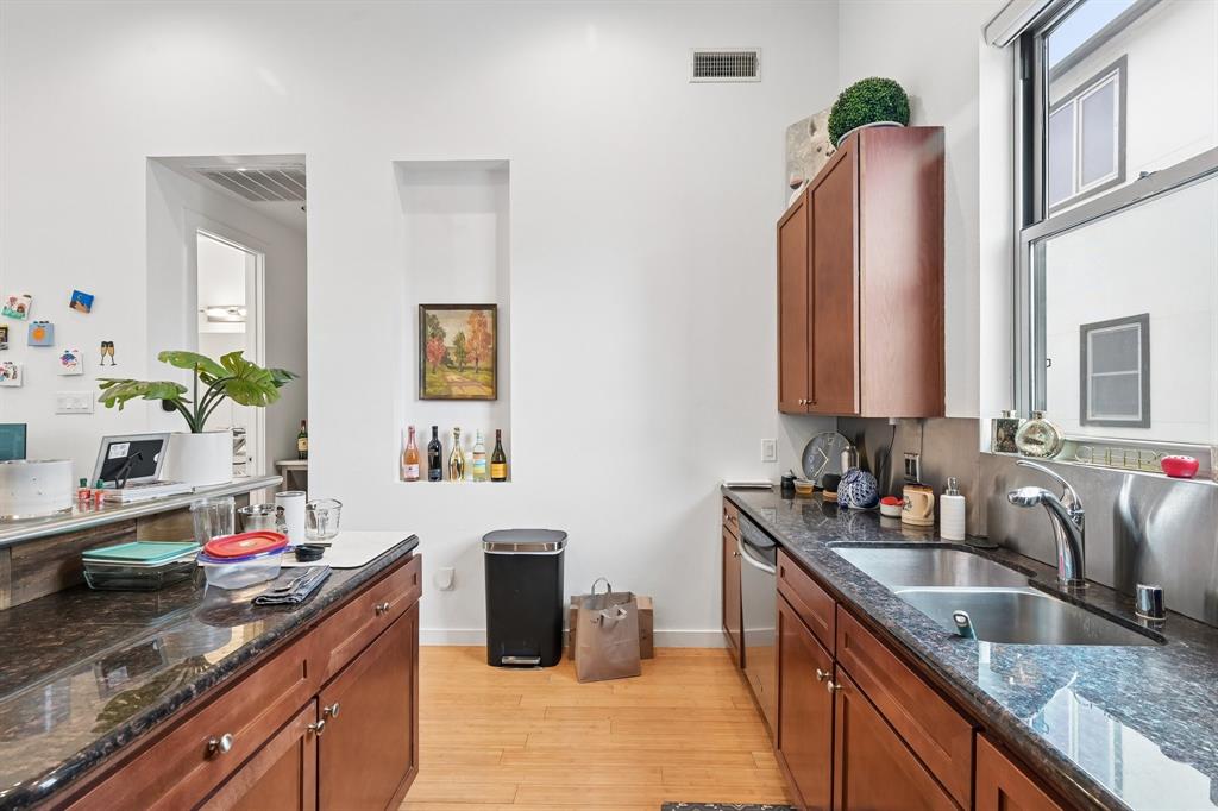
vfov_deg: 75.5
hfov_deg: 98.6
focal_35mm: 16
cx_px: 609
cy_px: 406
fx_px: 524
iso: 400
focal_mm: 15.5
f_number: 8
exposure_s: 1/15
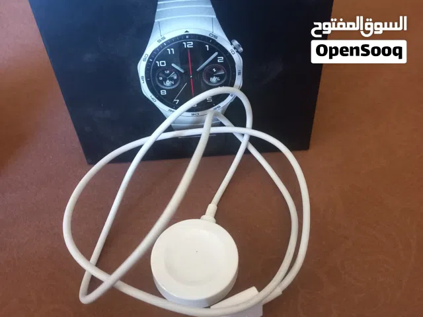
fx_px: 305
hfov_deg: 69.4
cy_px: 158
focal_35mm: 25
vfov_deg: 54.9
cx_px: 212
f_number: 1.8
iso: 1250
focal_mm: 4.6
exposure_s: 1/25
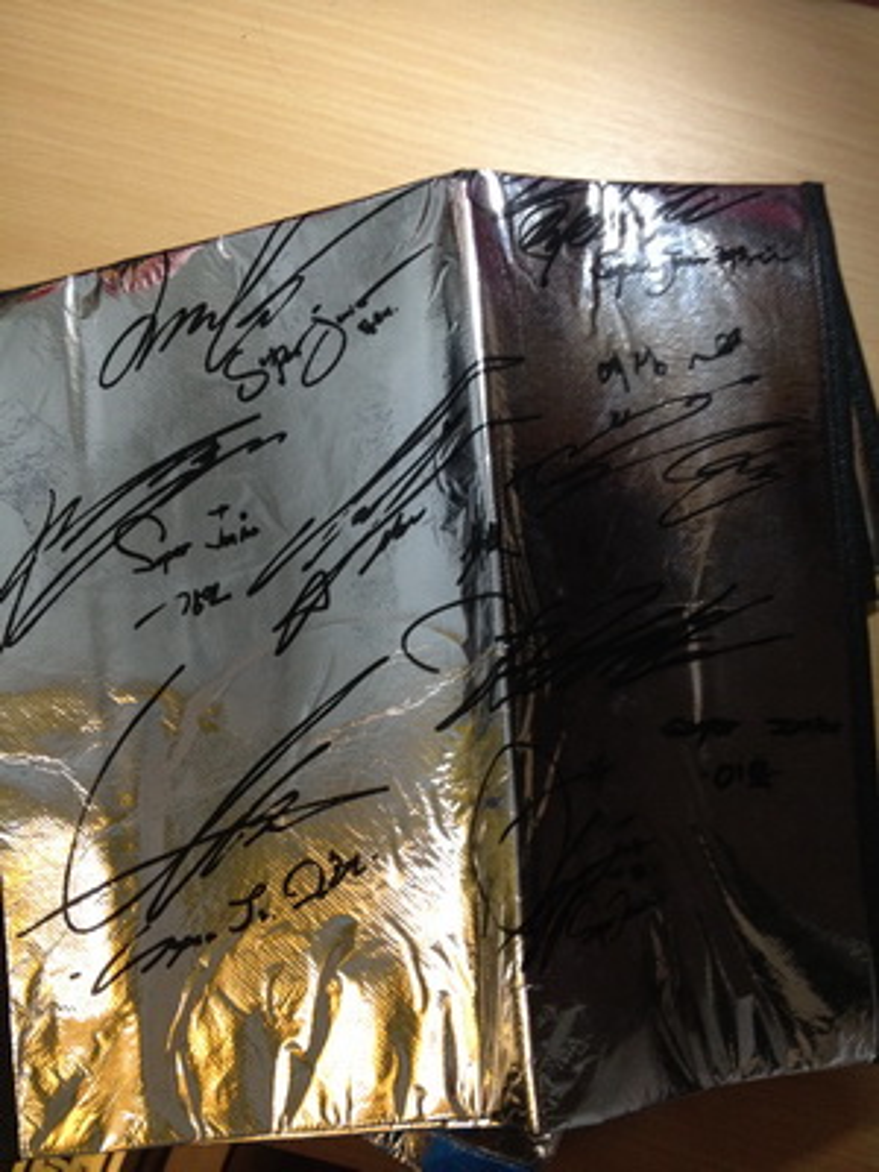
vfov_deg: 52.6
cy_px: 586
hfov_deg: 40.7
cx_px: 440
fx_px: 1185
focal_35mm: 35
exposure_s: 1/20
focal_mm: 4.28
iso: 250
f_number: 2.4
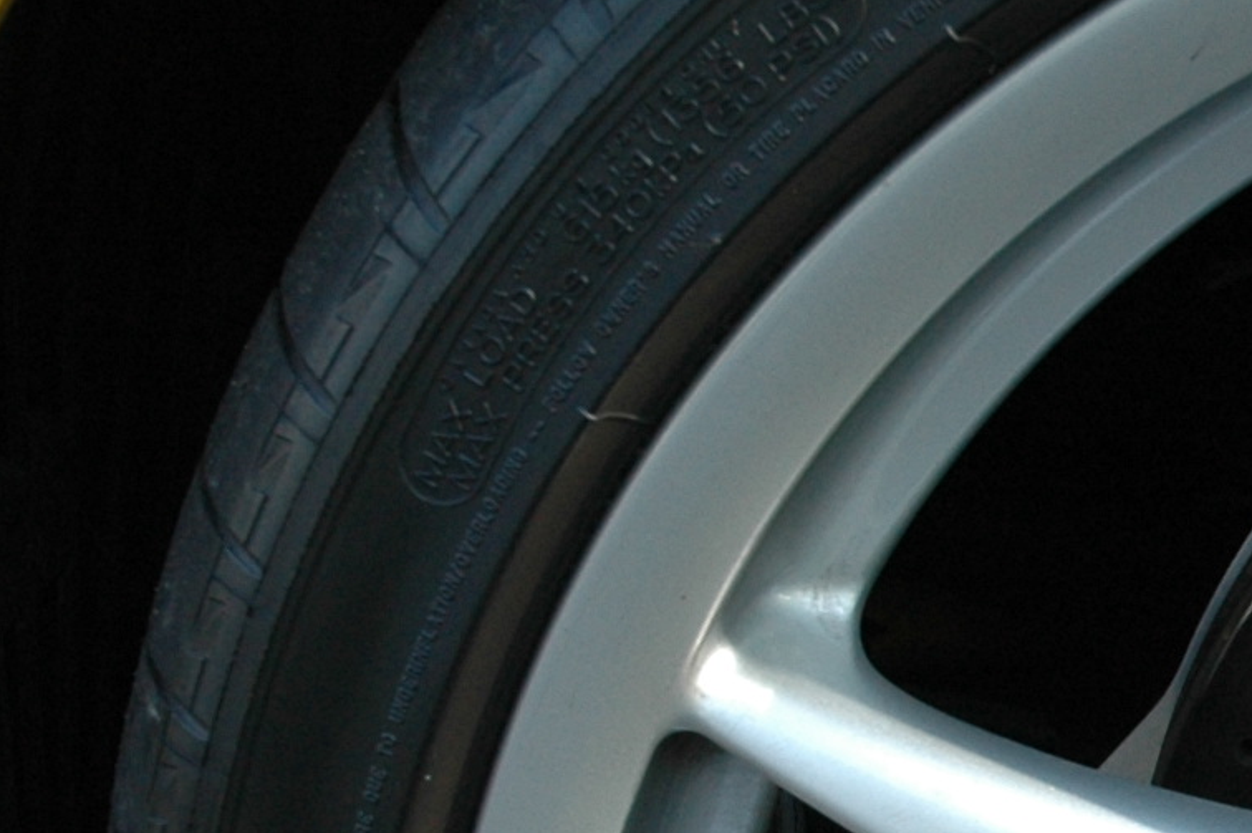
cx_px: 1850
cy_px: 1068
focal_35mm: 173
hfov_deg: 11.4
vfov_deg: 7.8
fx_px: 6012
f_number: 5.6
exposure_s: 1/125
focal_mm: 29
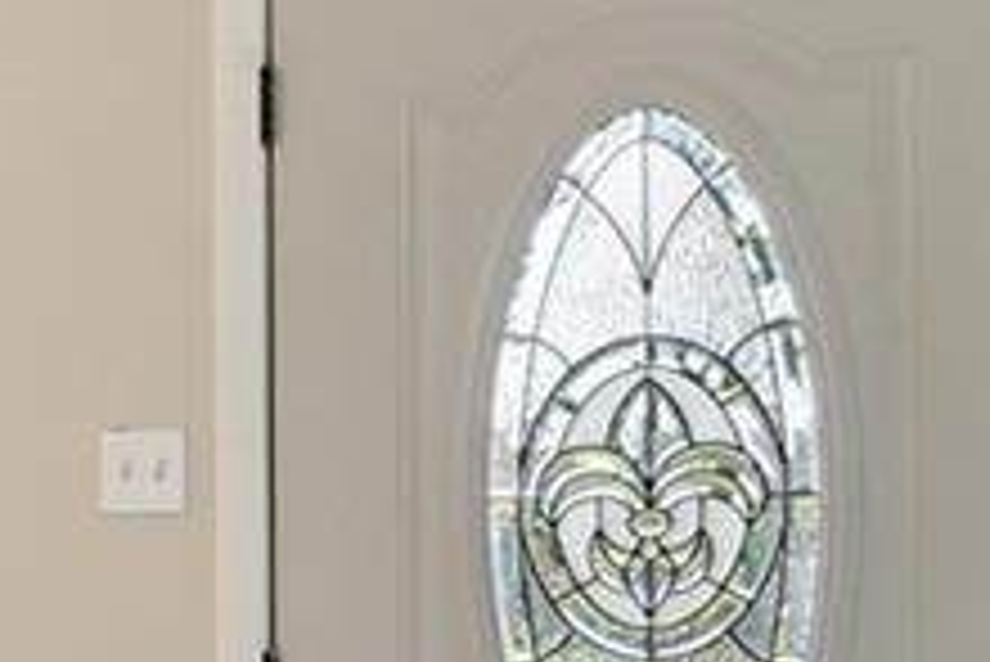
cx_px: -648
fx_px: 2559
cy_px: 590
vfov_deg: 14.6
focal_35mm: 93
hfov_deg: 18.4
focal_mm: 20
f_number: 14
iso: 400
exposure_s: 1/13
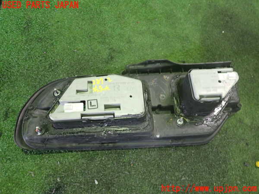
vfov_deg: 46.8
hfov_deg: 60.0
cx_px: 130
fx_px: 224
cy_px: 97
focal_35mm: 30
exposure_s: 1/30
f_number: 2.3
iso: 640
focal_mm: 5.4
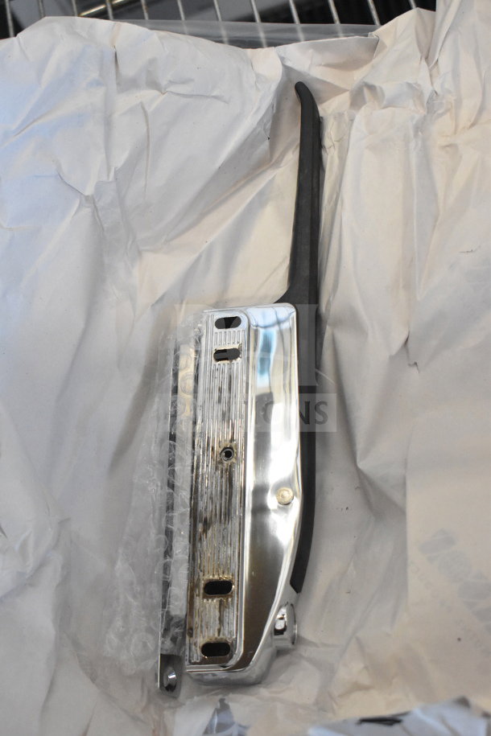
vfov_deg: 33.4
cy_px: 368
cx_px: 246
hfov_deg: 22.6
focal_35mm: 60
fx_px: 1227
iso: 6400
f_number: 8
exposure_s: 1/250
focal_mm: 40
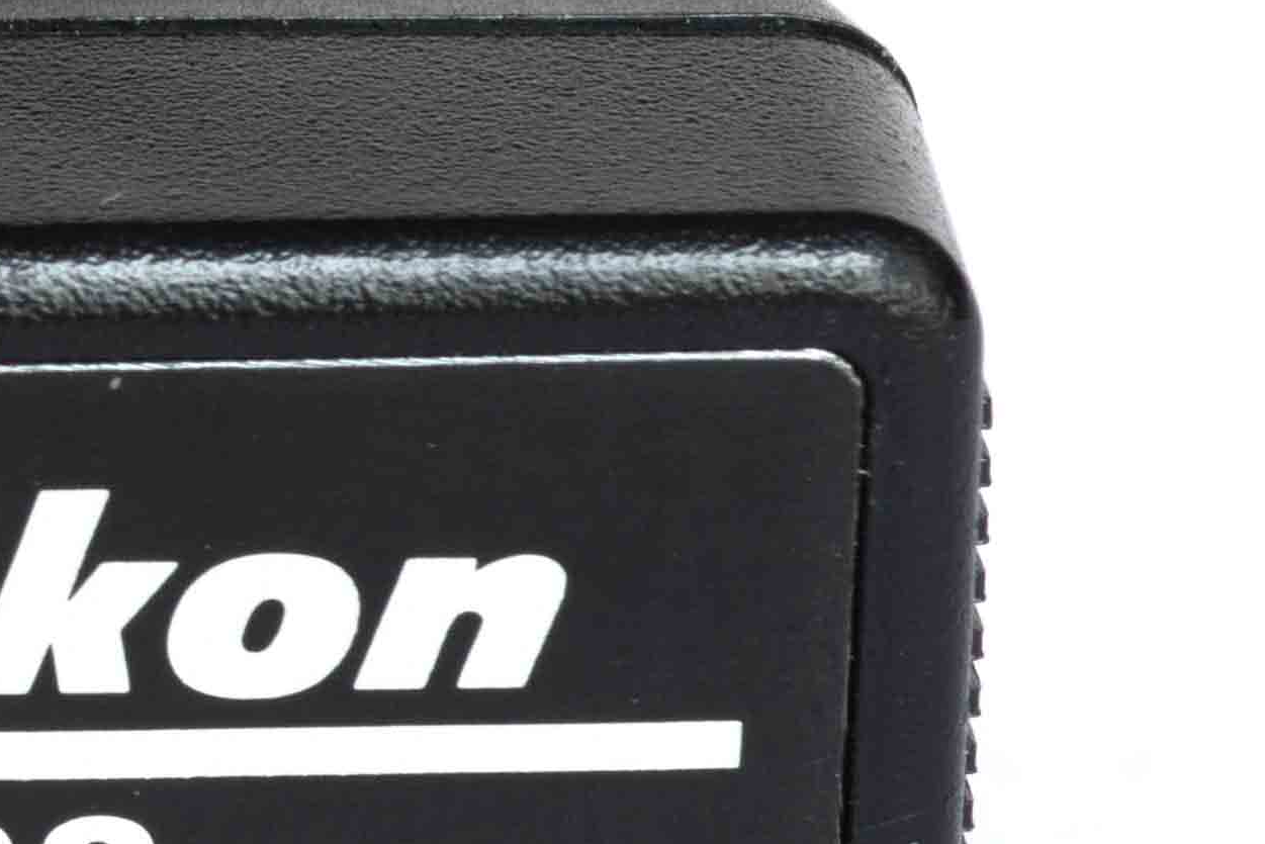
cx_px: -2117
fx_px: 12408
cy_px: 71
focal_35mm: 353
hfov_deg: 5.6
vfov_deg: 3.9
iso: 100
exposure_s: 1.6
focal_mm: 60
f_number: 18
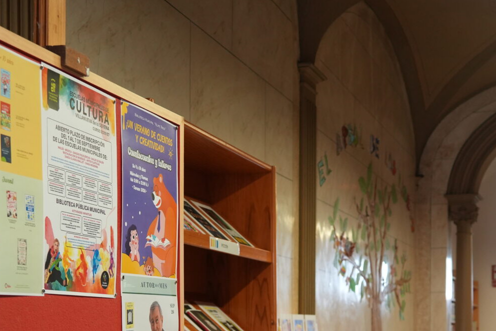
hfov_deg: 31.3
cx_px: 298
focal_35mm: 64
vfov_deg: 20.6
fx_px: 882
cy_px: 328
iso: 1600
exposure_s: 1/160
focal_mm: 31
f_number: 4
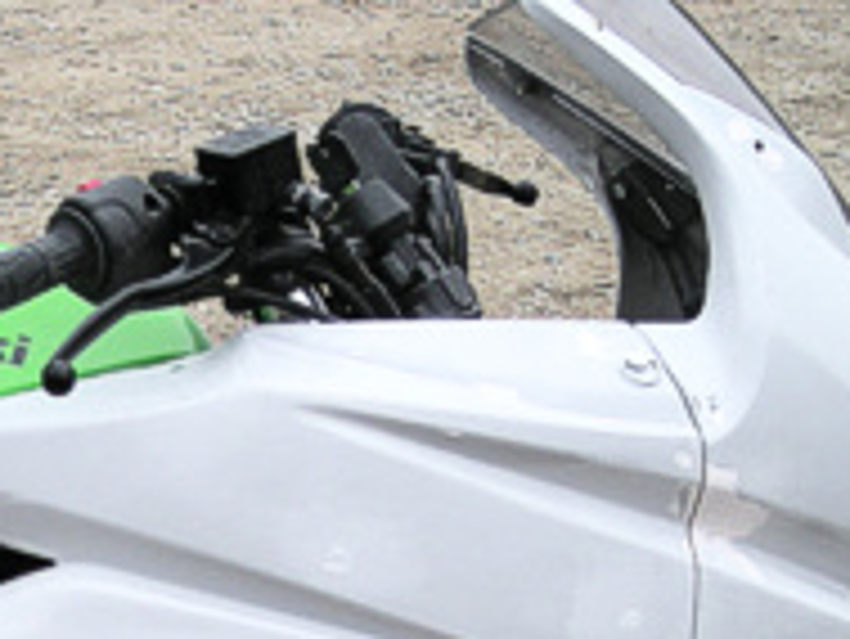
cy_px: 713
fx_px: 3514
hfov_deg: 13.7
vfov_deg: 10.3
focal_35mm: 143
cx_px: 166
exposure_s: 1/94
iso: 50
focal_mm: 8.8
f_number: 3.3
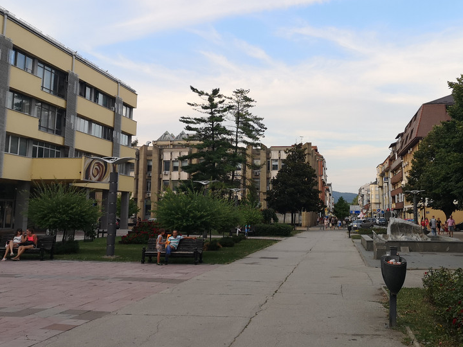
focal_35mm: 40
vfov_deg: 35.8
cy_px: 140
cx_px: 273
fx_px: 535
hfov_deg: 46.6
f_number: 1.8
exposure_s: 1/900
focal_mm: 3.95
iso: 125
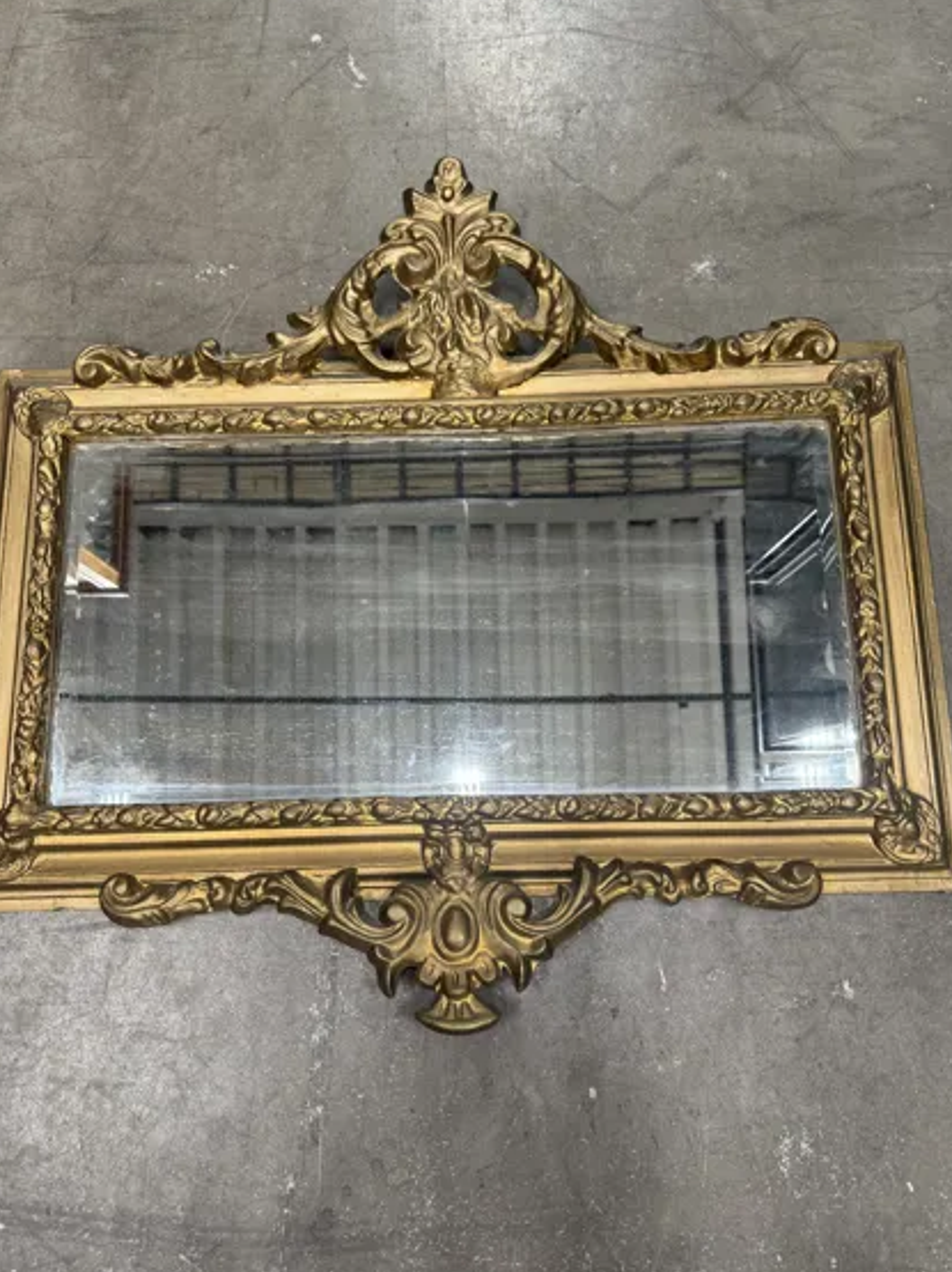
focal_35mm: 26
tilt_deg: -73.9
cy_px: 654
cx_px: 454
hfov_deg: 53.0
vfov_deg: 67.3
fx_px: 954
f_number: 1.78
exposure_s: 1/100
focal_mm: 6.76
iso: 100
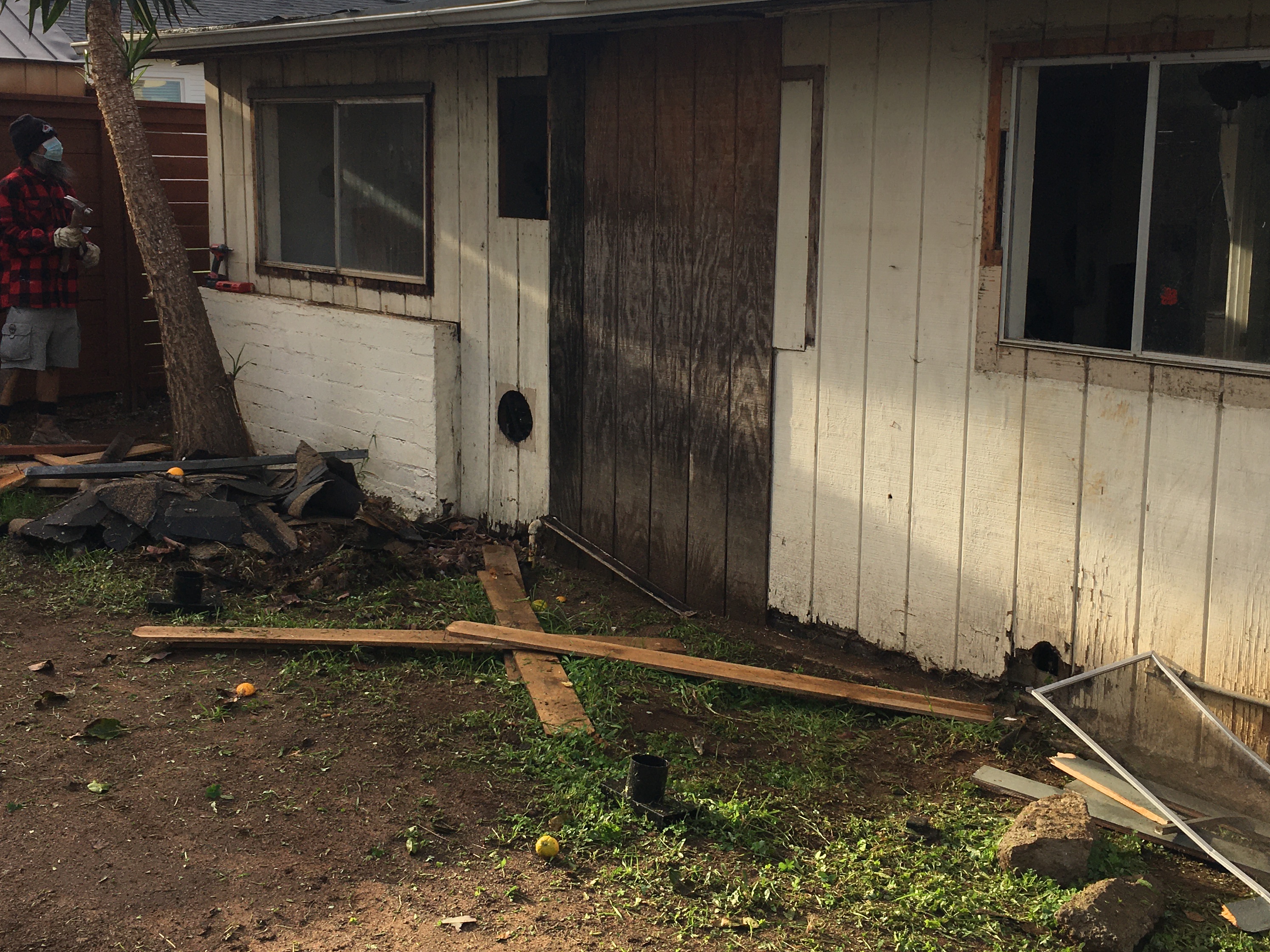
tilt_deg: -8.7
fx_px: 1431
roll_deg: +0.2
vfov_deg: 36.6
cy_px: 366
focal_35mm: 39
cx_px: 638
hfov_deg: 47.9
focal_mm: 4.15
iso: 25
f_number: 2.2
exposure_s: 1/587
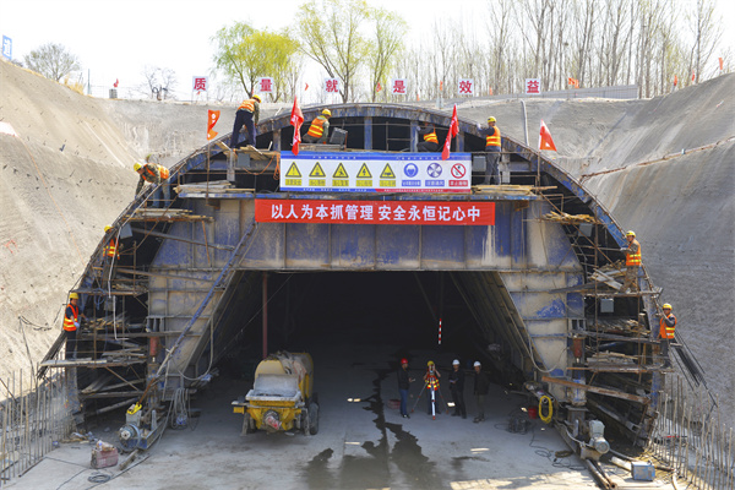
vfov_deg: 31.9
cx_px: 368
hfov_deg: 46.4
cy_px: 245
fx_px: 857
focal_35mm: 42
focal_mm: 42
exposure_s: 1/200
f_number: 5.6
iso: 100
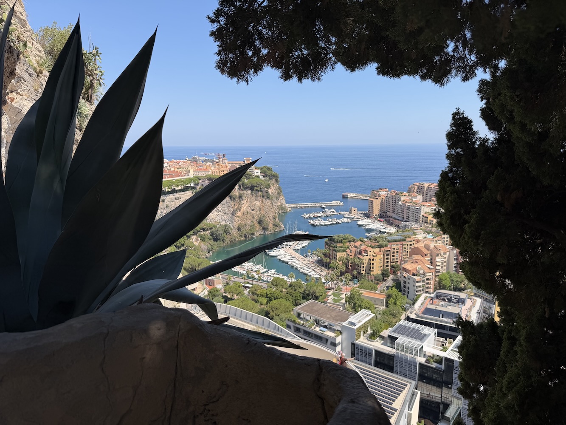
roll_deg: +0.8
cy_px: 212
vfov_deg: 56.8
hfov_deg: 71.6
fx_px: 392
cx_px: 283
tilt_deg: -10.5
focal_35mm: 24
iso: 80
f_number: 1.78
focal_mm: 6.76
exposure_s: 1/3584
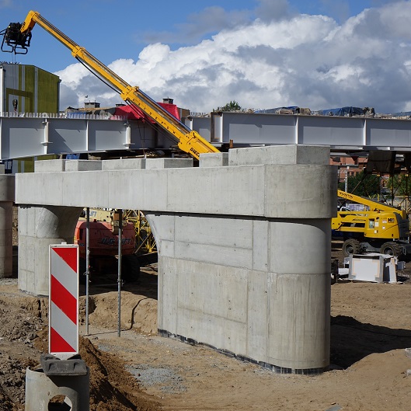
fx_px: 846
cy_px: 206
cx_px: 112
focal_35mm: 63
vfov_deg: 27.3
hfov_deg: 27.0
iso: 125
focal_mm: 17.83
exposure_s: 1/1000
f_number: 5.6
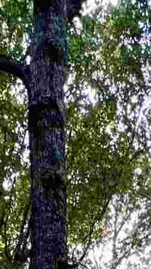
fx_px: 742
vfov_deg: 14.1
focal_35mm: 104
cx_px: 110
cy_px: 647
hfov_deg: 11.6
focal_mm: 2.22
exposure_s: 1/99
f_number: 2.2
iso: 125
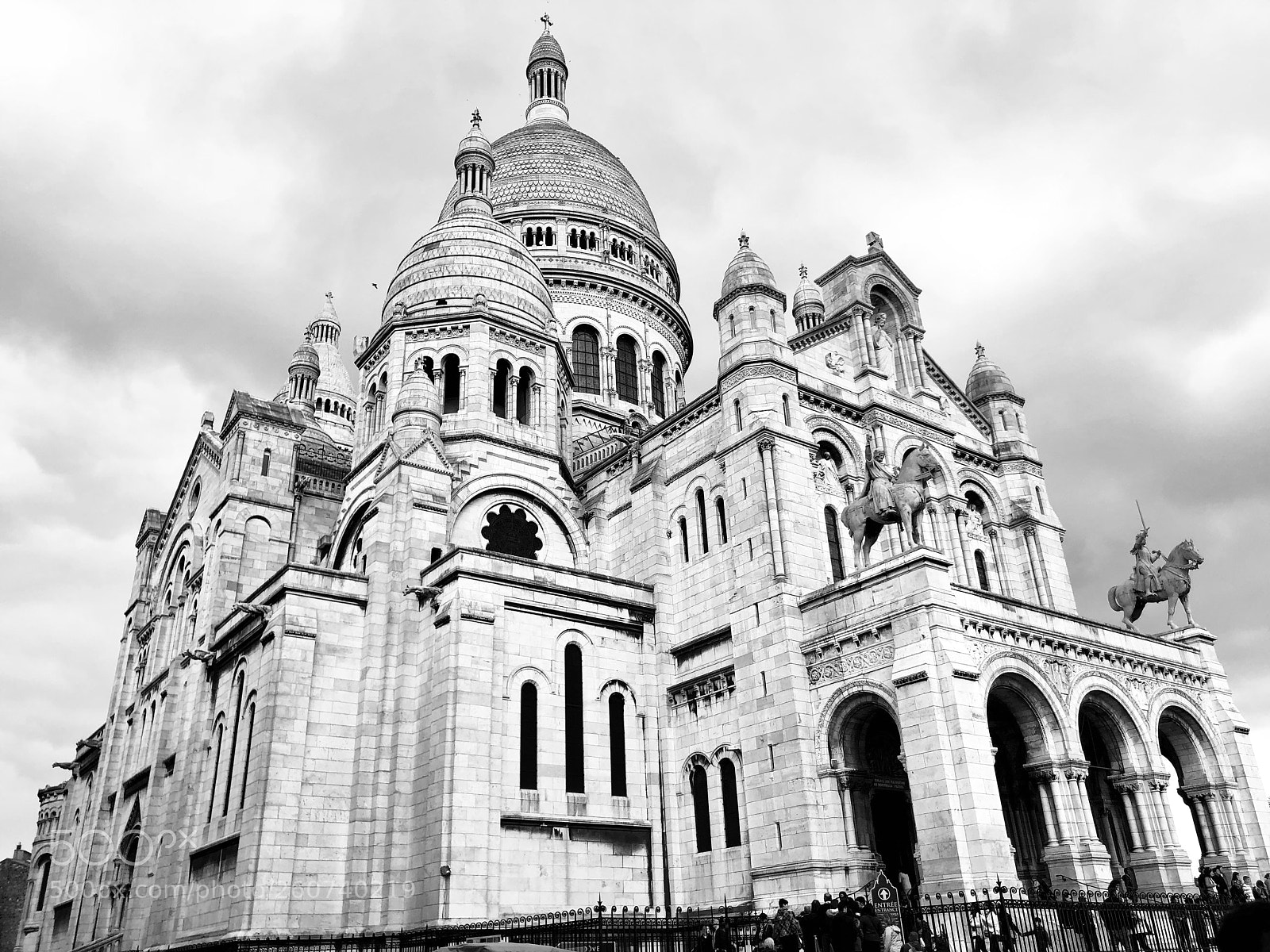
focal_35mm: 28
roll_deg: +2.3
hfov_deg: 63.4
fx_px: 1027
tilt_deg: +24.6
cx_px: 635
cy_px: 476
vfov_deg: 49.7
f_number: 1.8
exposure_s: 1/120
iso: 25
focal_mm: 3.99
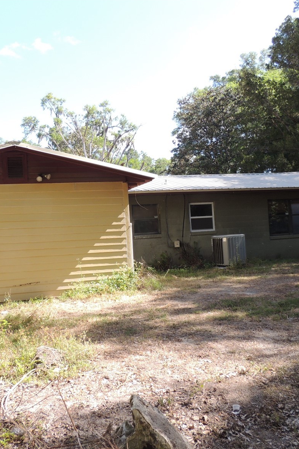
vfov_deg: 55.8
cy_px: 225
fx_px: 424
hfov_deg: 38.8
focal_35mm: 34
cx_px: 125
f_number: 3
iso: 100
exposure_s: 1/320
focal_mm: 4.3
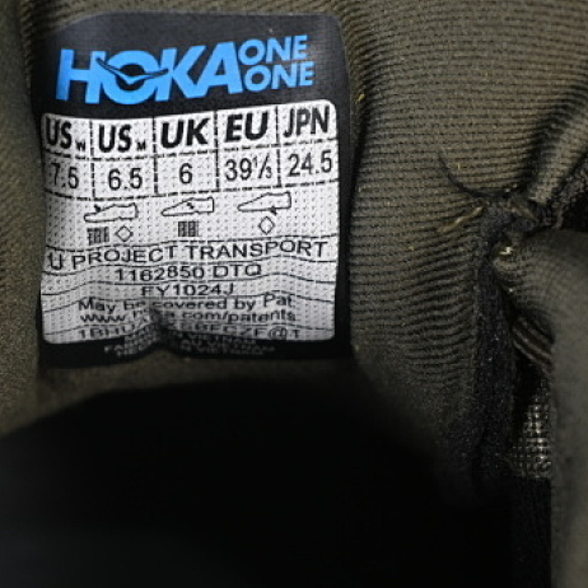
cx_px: 213
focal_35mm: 149
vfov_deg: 11.7
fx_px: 2863
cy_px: 263
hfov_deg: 11.7
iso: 160
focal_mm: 50
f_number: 6.3
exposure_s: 1/50
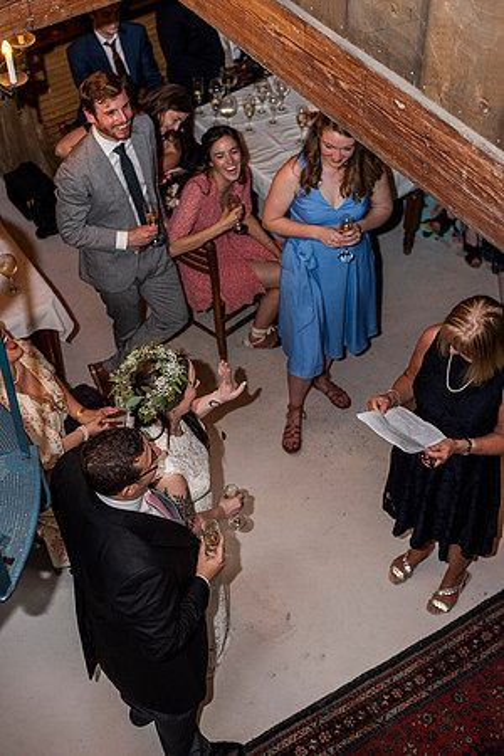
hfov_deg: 27.0
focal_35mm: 50
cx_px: 252
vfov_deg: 39.6
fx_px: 1050
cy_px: 378
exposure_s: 1/100
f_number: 3.2
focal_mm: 50
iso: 500
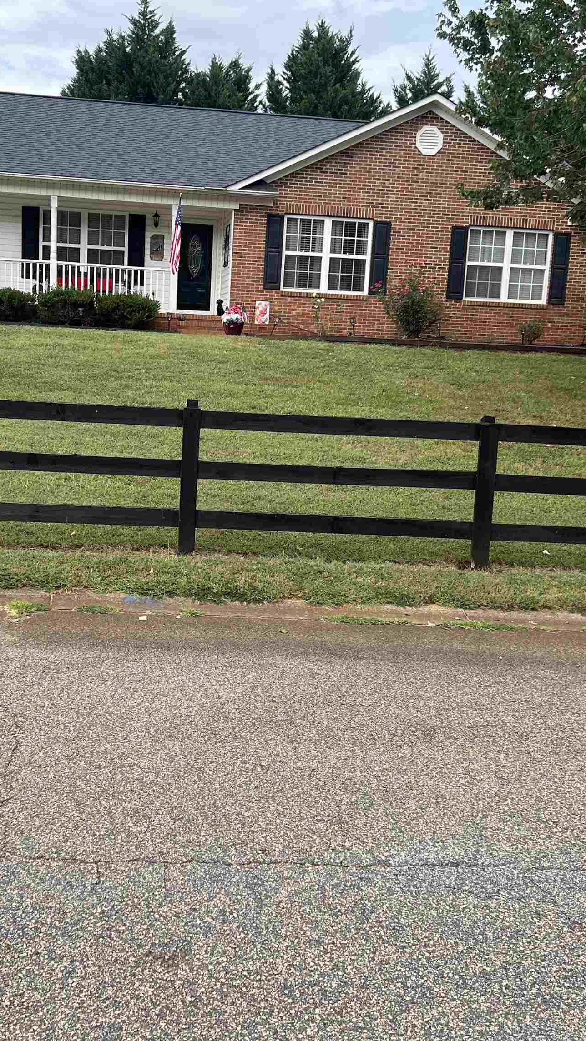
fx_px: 1050
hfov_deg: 31.1
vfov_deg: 52.8
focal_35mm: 38
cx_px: 230
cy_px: 522
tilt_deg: -8.1
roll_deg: -2.8
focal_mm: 5.7
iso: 50
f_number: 1.5
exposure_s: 1/1869
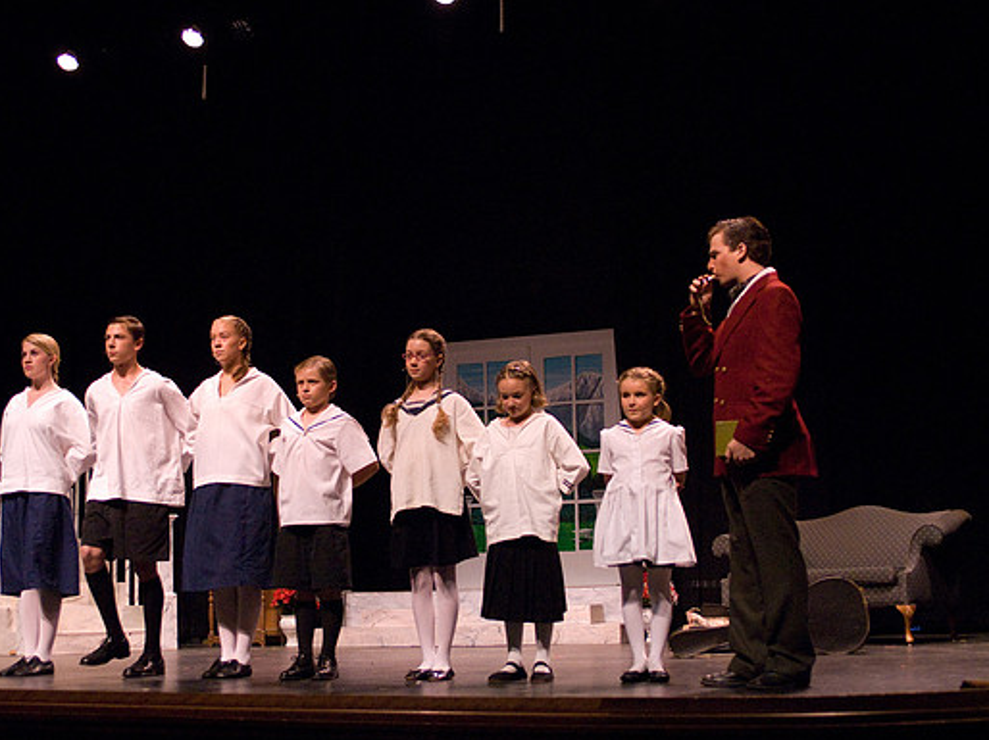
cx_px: 443
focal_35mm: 51
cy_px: 371
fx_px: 1443
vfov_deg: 28.8
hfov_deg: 37.8
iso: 1600
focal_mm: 31
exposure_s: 1/200
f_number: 2.8
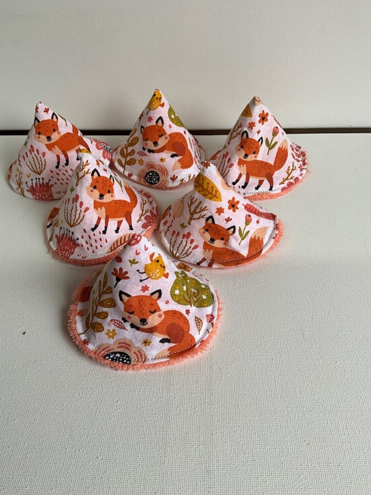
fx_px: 429
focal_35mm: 30
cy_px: 246
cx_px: 182
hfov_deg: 46.8
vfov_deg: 60.0
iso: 20
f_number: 1.8
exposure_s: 1/138
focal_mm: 3
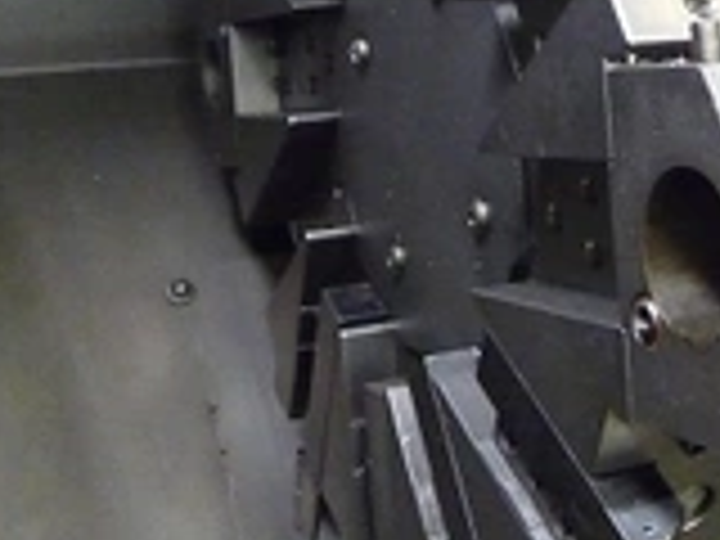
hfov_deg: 26.9
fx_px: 1456
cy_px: 68
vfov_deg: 20.6
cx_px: 634
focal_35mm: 70
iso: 800
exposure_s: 1/40
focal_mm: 4.7
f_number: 3.3
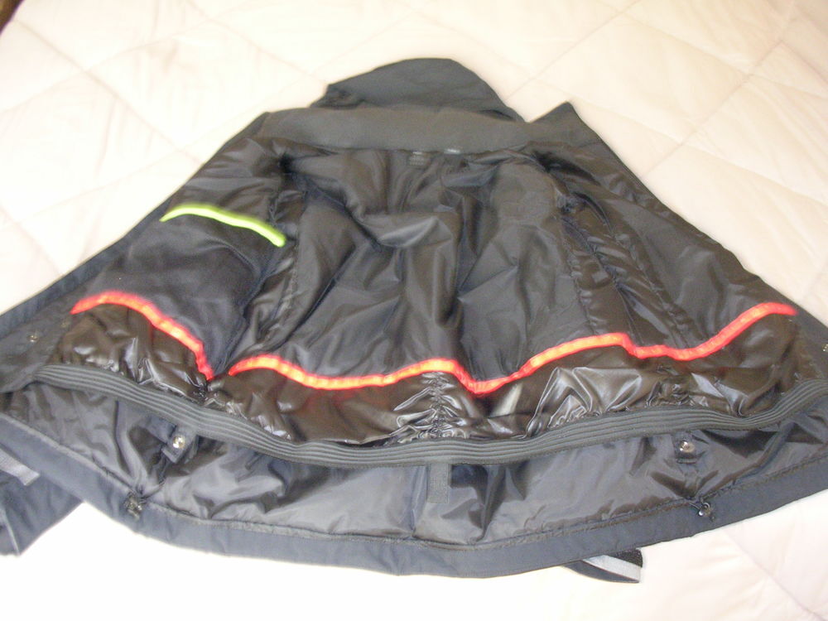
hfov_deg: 49.0
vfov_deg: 37.7
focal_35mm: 38
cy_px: 310
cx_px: 414
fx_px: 909
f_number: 2.8
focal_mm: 5.8
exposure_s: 1/2.2
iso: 200
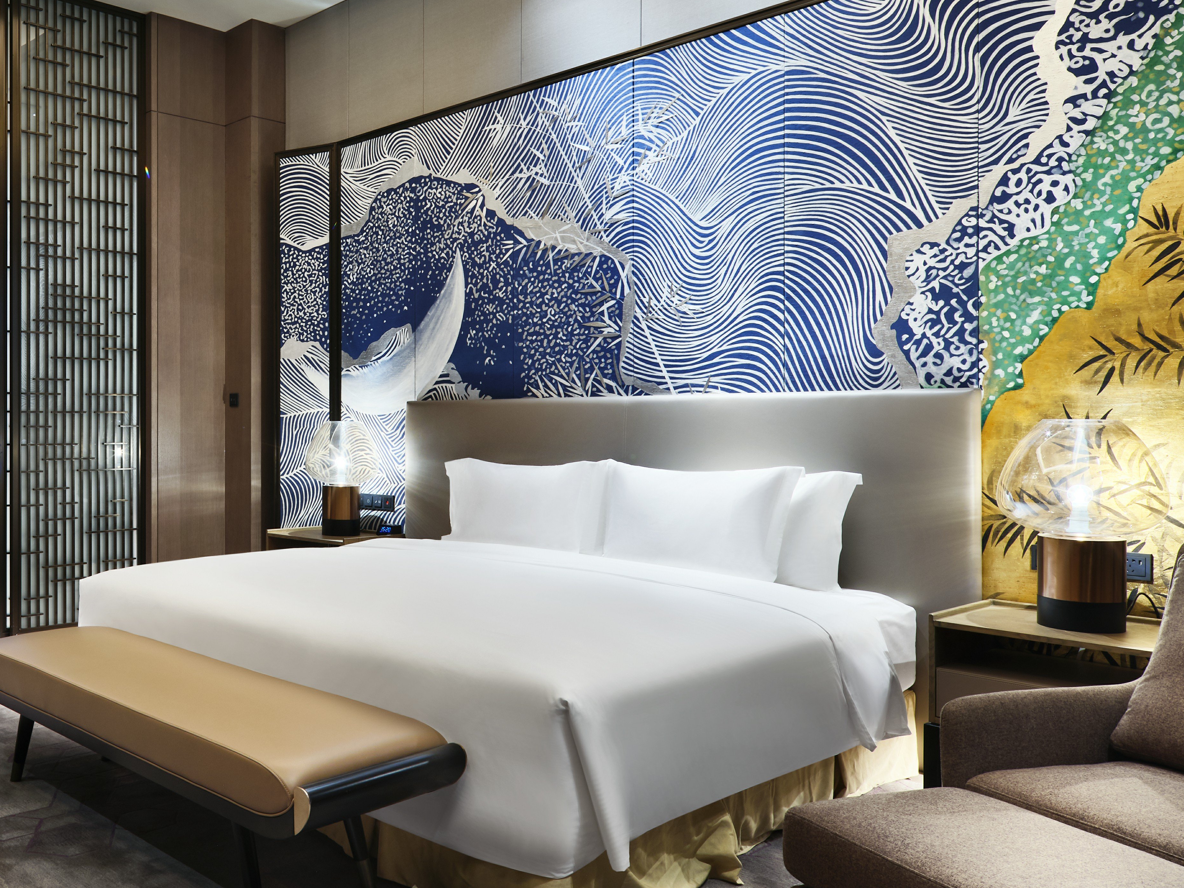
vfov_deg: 47.3
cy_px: 281
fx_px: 992
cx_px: 208
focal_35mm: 29
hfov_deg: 56.4
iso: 200
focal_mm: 17
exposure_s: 1
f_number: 16
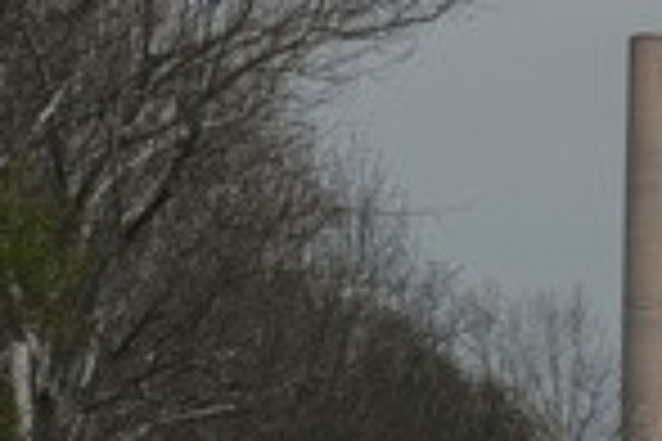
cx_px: 770
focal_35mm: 349
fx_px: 6417
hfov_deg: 5.9
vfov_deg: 3.9
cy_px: 407
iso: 1600
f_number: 4.5
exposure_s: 1/4000
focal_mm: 100
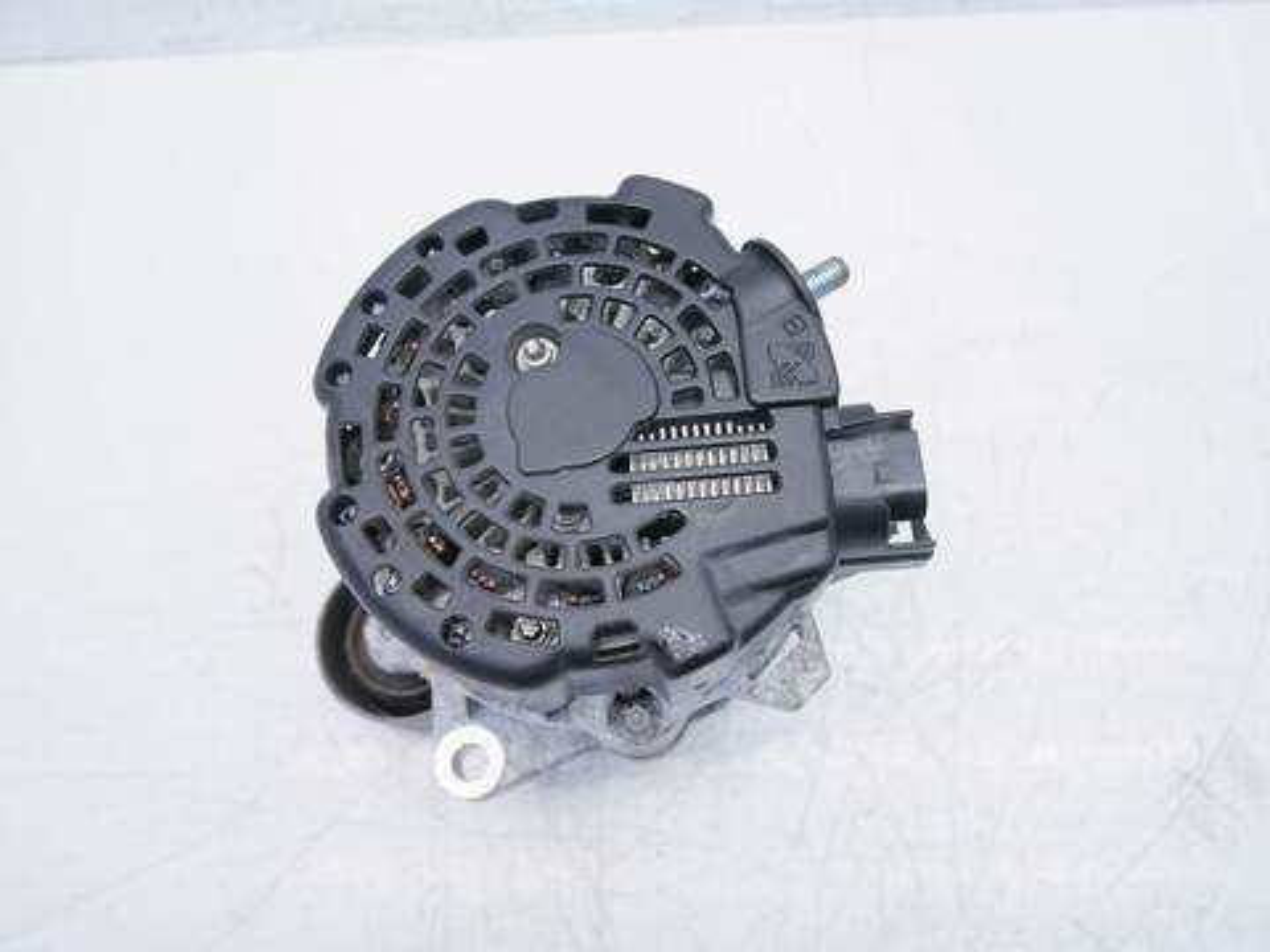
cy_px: 476
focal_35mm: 28
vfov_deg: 49.7
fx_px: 1027
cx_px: 635
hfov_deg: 63.4
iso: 200
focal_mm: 14
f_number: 3.7
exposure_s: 1/80
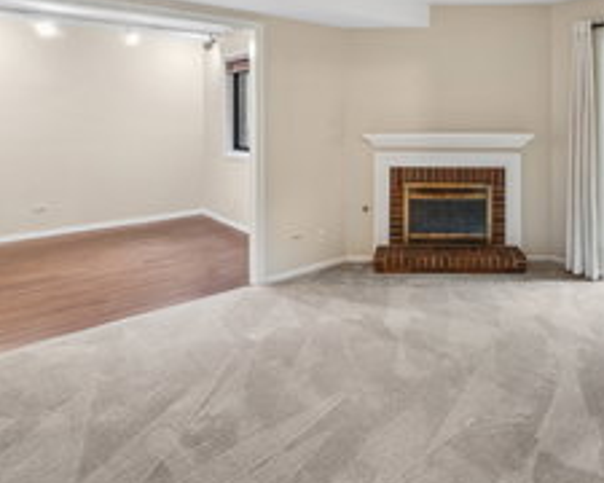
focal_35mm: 30
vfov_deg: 46.5
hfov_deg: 56.8
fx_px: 536
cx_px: 425
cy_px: 113
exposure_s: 1/3.33
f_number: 8
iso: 400
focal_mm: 15
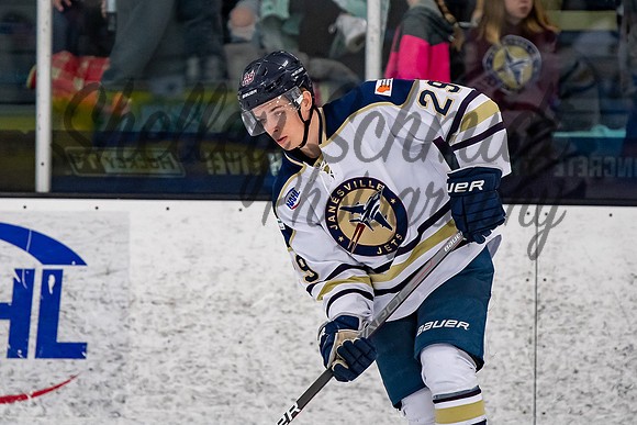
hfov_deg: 5.0
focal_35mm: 411
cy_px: 122
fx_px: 7272
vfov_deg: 3.3
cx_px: 271
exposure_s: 1/800
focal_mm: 185
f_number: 3.2
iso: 800
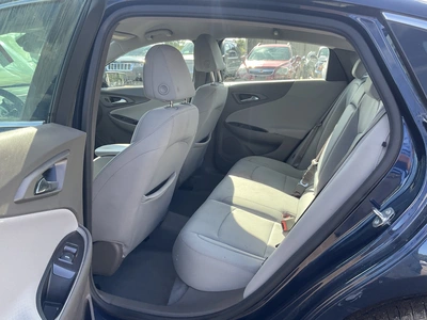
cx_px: 214
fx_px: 358
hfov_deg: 61.7
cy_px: 160
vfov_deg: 48.2
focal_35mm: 29
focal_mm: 3
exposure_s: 1/187
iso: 25
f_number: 1.8
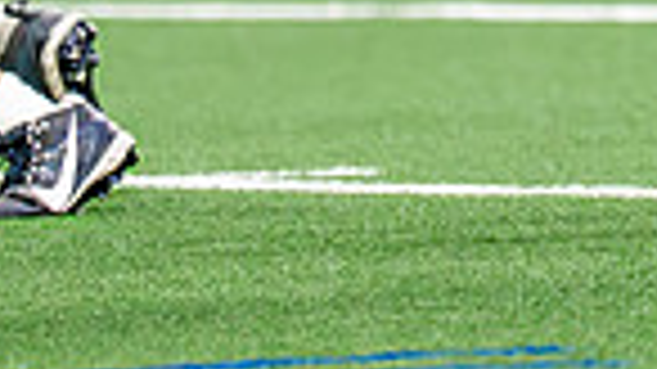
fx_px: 17641
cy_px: -404
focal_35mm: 1013
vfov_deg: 1.2
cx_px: 727
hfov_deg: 2.1
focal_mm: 144
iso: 5000
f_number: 2.8
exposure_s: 1/1600
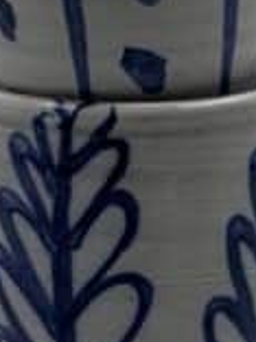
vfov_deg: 8.0
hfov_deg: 6.0
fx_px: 2426
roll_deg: -0.9
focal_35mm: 246
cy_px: 59
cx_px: 98
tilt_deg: -16.9
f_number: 1.78
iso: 64
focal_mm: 6.86
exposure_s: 1/663
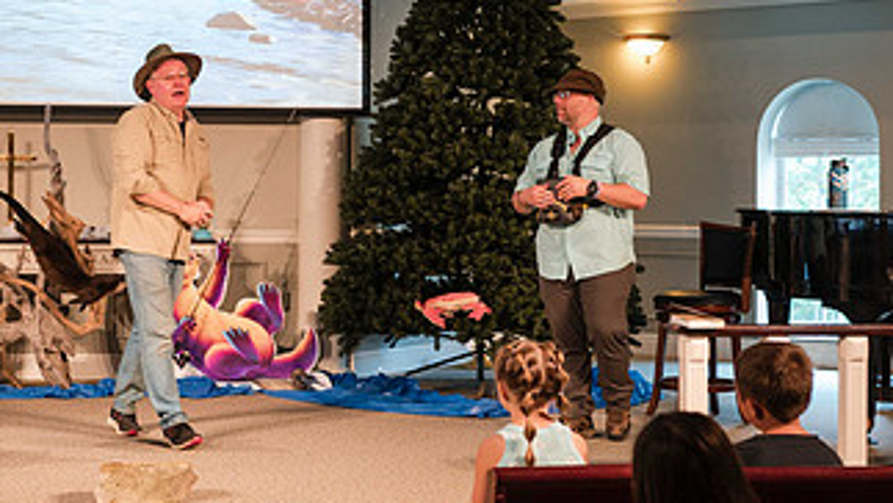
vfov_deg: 16.5
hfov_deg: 28.7
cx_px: 268
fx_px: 1729
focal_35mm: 73
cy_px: 167
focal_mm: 35
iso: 720
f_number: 2.8
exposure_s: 1/125
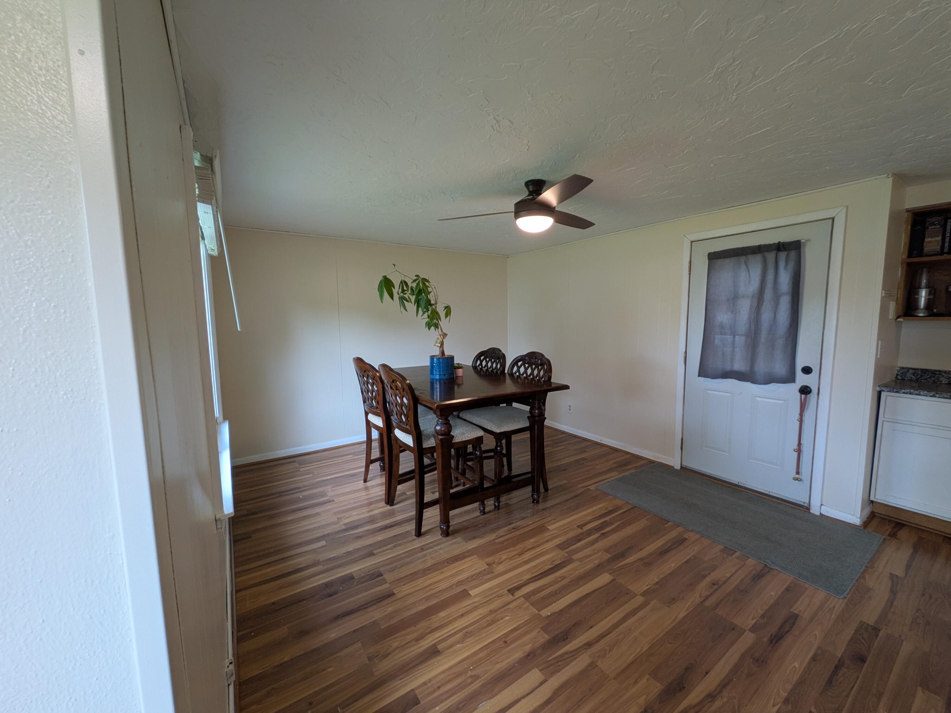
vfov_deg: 85.7
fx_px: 385
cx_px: 476
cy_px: 356
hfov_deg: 102.1
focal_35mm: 14
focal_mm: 1.83
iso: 62
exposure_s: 1/40
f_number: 2.2
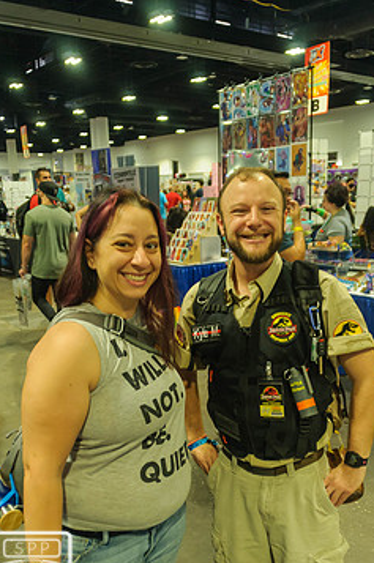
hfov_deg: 38.7
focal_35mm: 34
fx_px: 531
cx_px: 204
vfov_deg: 55.4
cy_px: 339
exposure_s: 1/40
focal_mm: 18
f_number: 3.5
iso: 800
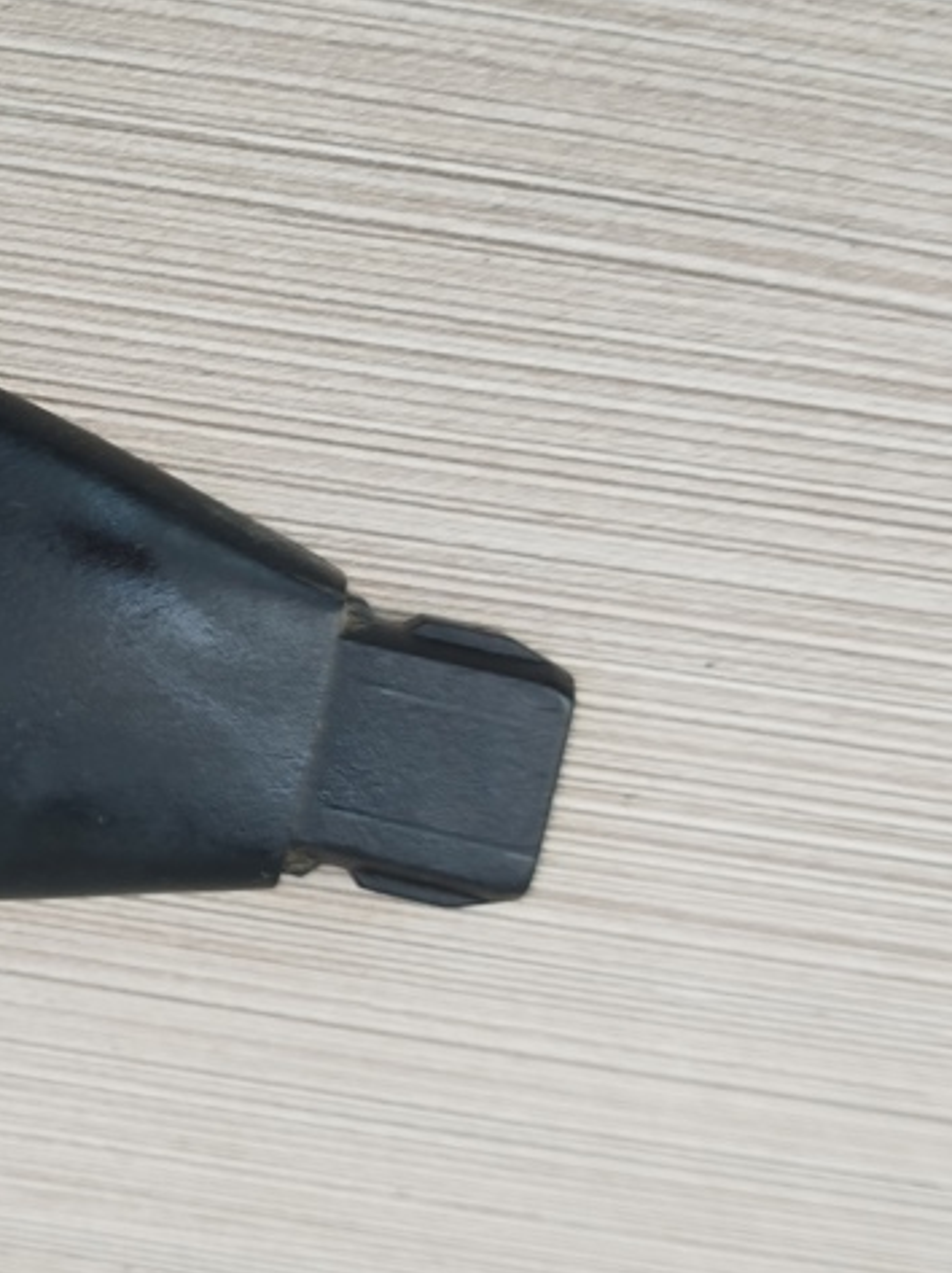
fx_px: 2387
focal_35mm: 65
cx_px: 102
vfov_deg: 29.8
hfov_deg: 22.1
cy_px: 638
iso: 160
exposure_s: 1/50
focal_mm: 5.31
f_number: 1.7
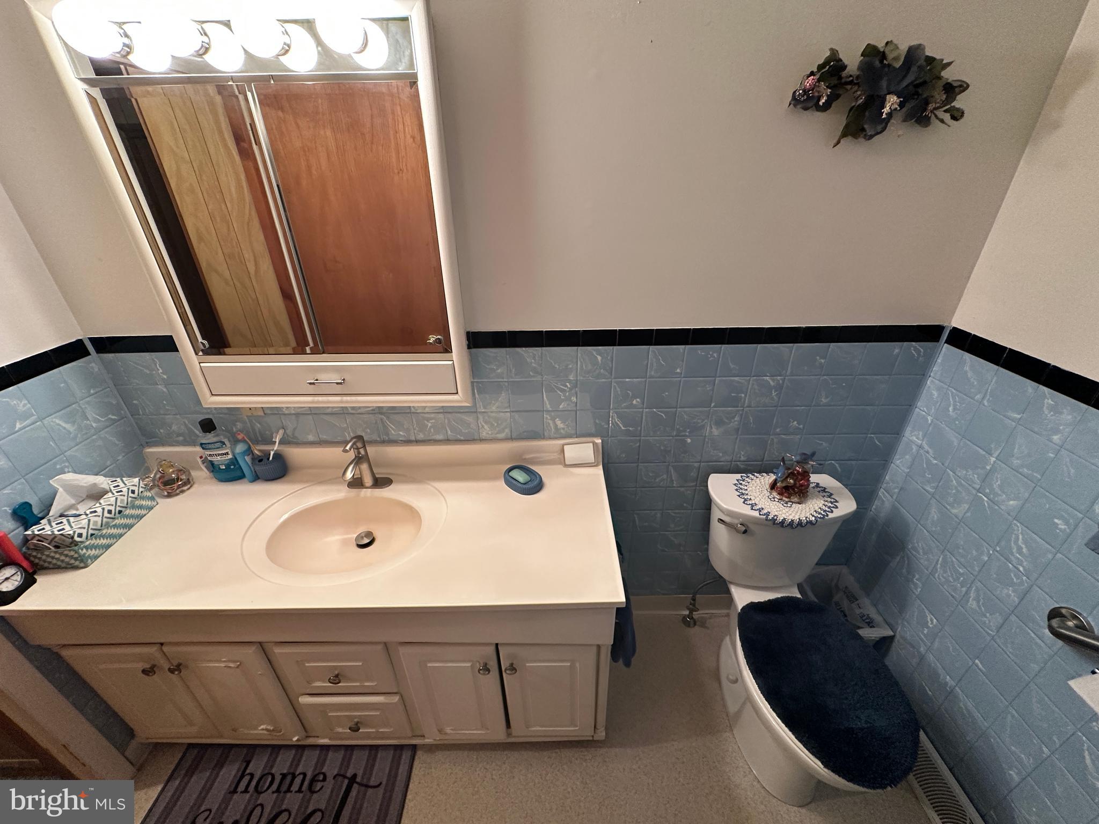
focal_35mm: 14
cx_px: 550
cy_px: 412
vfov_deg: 85.7
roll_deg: +1.0
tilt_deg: -27.8
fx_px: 444
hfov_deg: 102.1
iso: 320
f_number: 2.2
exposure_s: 1/60
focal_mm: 2.22
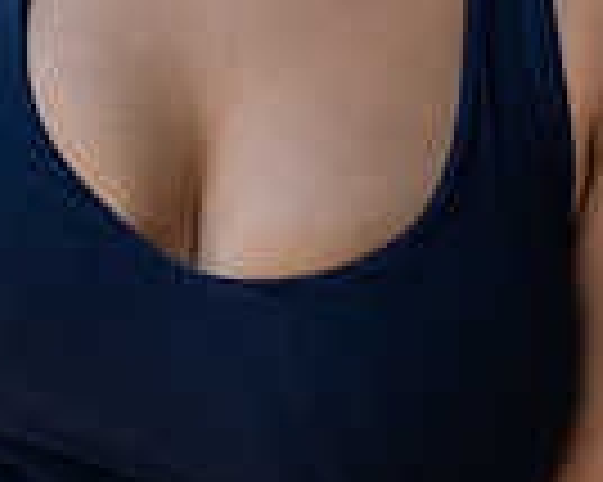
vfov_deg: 9.2
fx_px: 2818
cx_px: 270
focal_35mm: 158
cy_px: -432
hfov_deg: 12.2
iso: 200
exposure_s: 1/3200
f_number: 1.6
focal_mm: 50
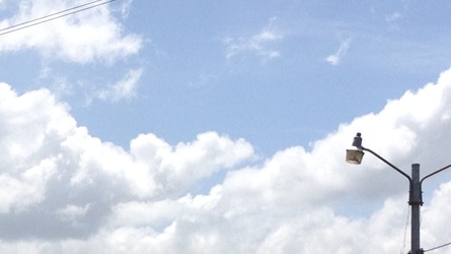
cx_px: 151
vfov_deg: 8.6
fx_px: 1638
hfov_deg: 15.6
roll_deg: -1.3
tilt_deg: -4.2
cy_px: 414
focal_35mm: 137
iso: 50
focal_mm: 4.28
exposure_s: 1/2907
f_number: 2.4
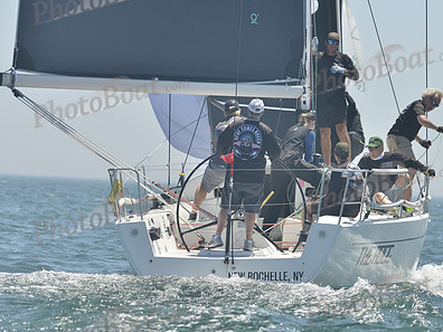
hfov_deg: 6.7
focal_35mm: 296
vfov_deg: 5.0
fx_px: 3788
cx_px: 248
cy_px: 141
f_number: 5.6
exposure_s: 1/1000
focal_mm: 210
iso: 280
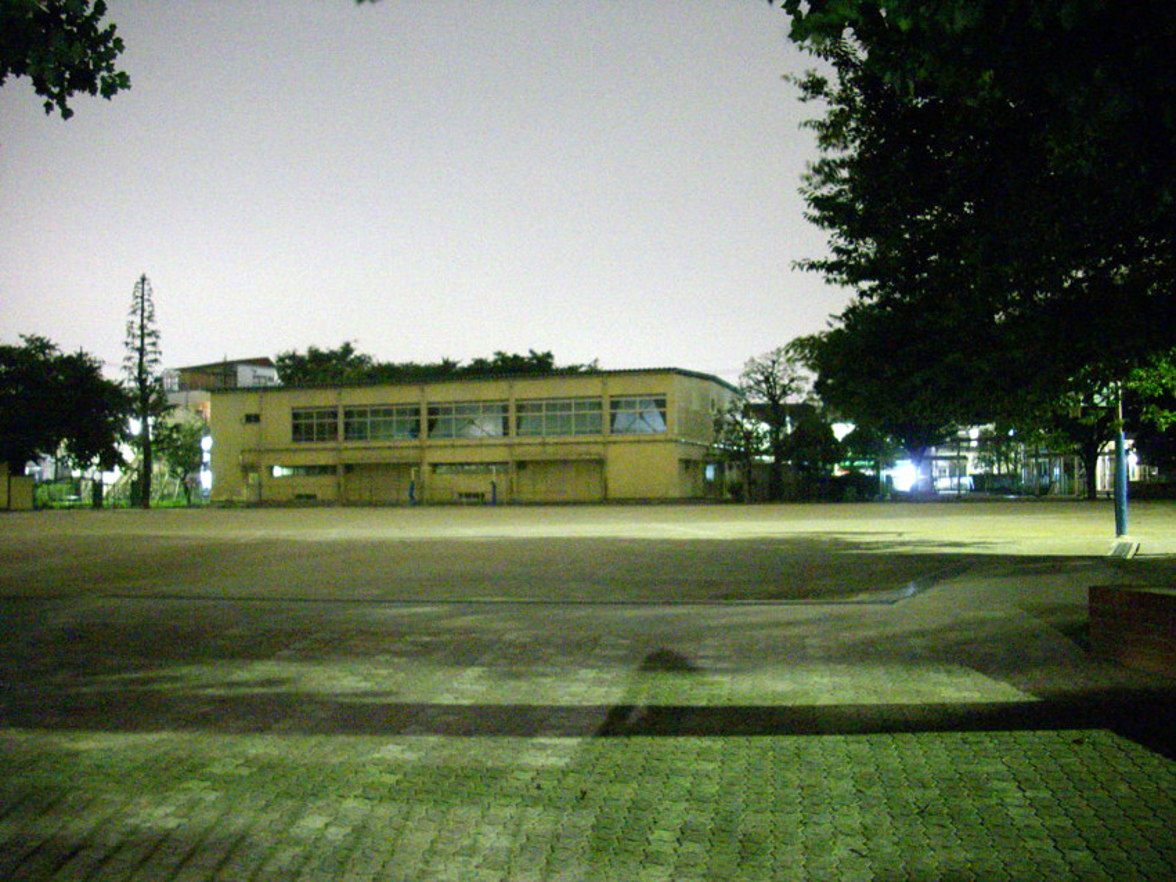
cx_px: 588
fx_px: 1257
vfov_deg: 38.7
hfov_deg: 50.1
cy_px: 441
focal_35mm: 37
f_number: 2.8
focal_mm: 6.2
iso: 400
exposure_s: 4
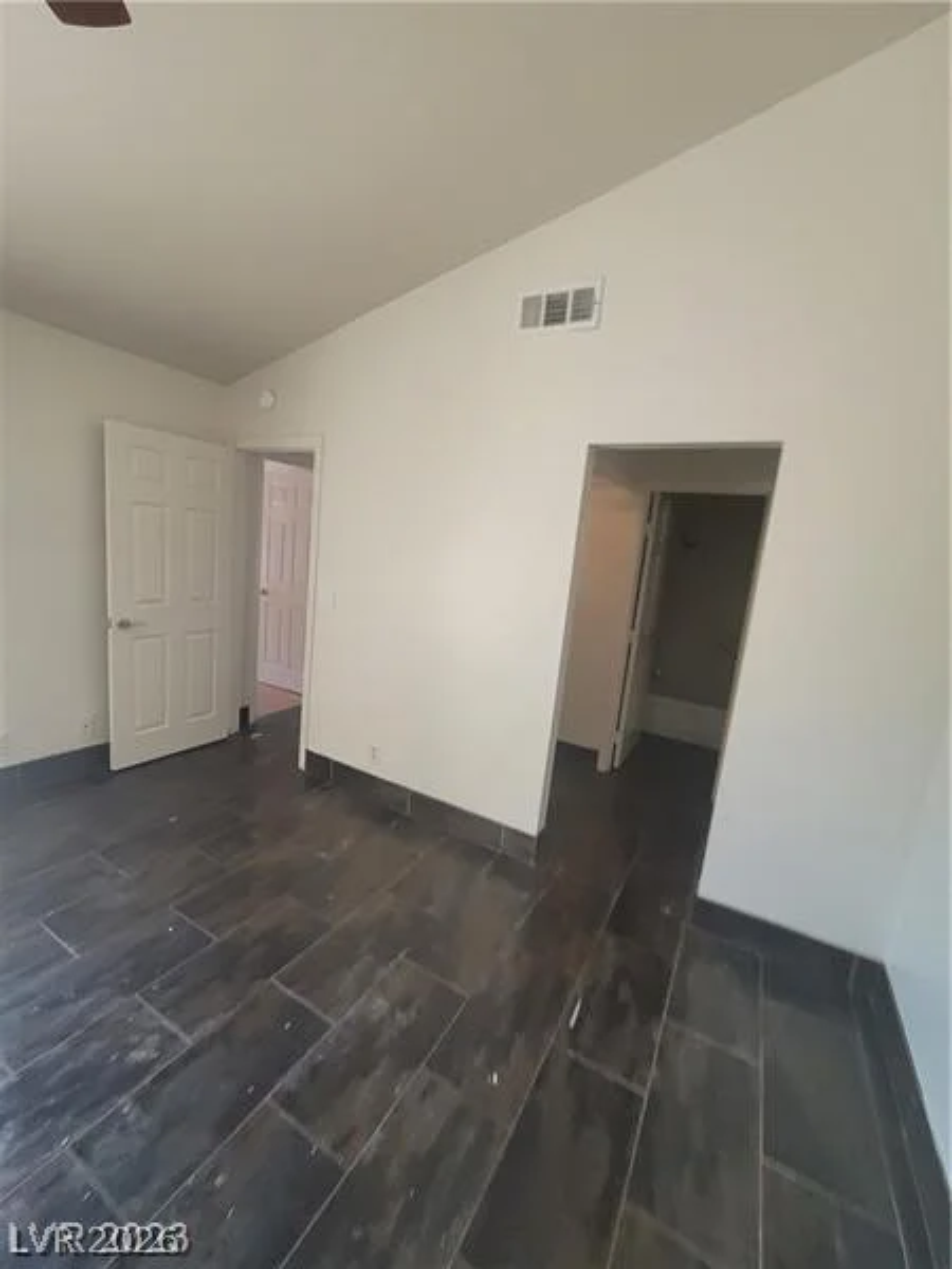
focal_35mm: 13
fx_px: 477
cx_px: 476
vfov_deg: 106.2
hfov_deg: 89.9
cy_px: 634
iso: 160
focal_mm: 2.2
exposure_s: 1/60
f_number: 2.2
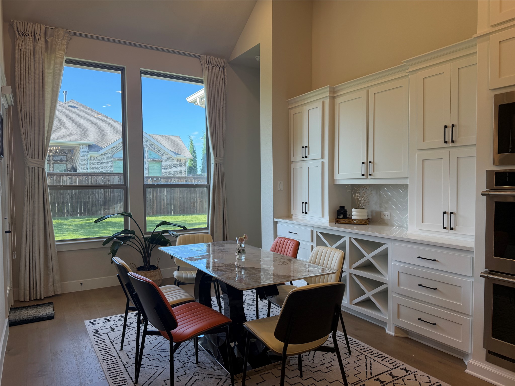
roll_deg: +0.9
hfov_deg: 71.6
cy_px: 193
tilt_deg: -2.2
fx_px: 357
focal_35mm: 24
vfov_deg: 56.8
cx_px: 258
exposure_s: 1/201
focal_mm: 6.76
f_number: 1.78
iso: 80
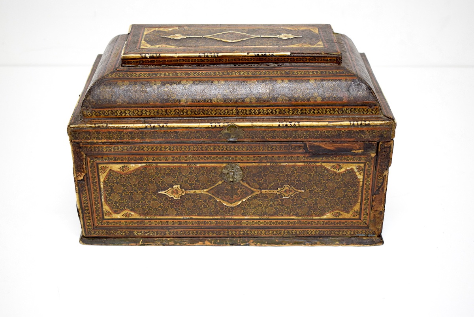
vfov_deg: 23.8
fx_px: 751
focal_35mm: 57
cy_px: 158
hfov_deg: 35.0
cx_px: 237
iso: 1250
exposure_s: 1/60
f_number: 4.8
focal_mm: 38
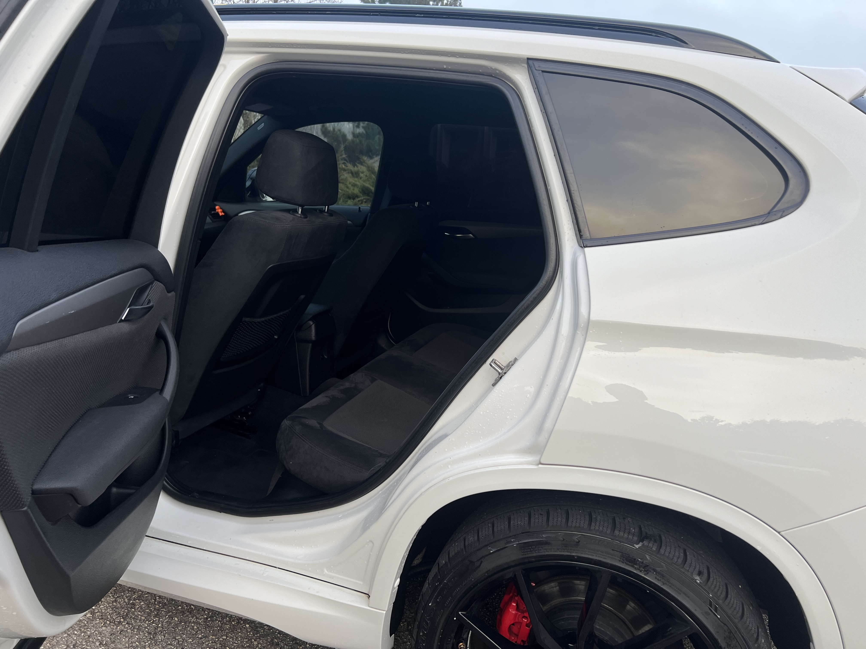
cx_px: 433
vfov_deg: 53.1
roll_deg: -1.9
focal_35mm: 26
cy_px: 324
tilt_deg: -14.2
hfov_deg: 67.3
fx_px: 650
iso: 50
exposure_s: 1/497
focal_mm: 5.7
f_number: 1.5
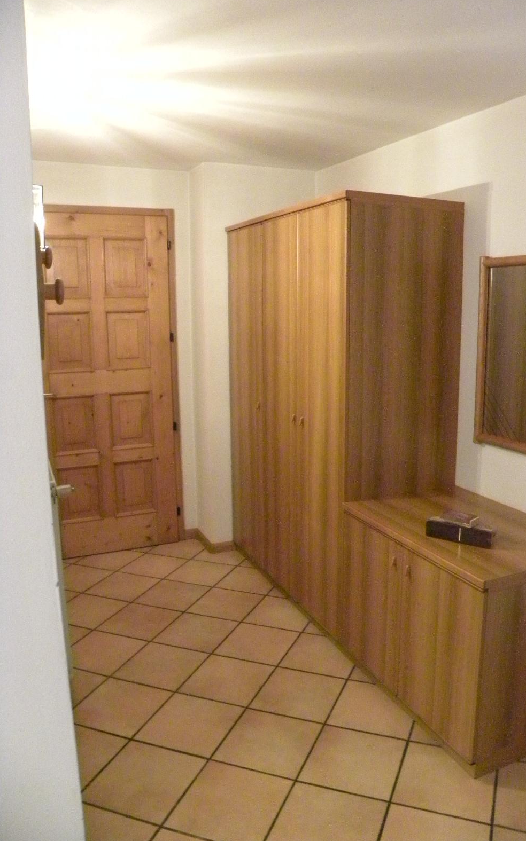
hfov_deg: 44.3
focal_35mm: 28
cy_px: 420
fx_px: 642
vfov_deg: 66.5
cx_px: 319
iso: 800
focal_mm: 4.6
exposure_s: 1/23
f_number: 2.8
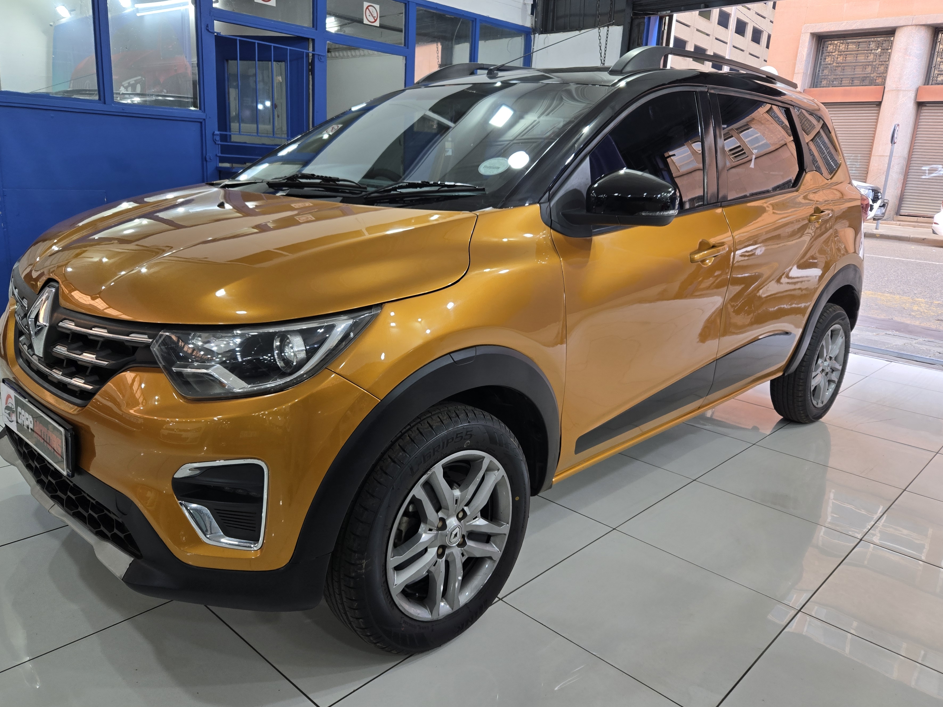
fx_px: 708
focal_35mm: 26
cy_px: 355
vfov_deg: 53.1
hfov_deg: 67.3
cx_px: 469
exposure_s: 1/100
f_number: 1.8
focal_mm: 5.4
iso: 50
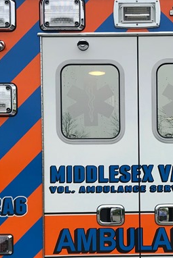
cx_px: 128
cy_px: 185
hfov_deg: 17.4
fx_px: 562
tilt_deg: -1.1
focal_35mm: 78
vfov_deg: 25.7
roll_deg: -1.5
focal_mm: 3.99
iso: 20
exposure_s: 1/541
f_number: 1.8
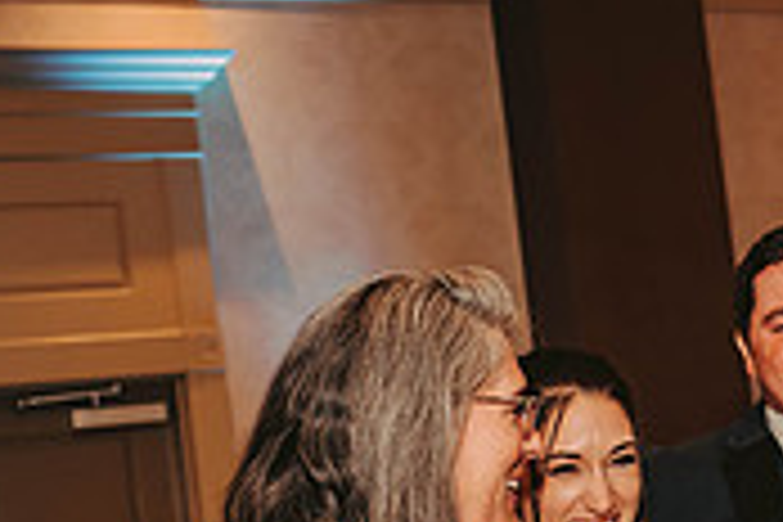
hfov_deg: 24.8
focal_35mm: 80
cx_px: 666
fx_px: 1740
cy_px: 488
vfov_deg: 16.8
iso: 800
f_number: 2.8
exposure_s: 1/125
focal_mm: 24
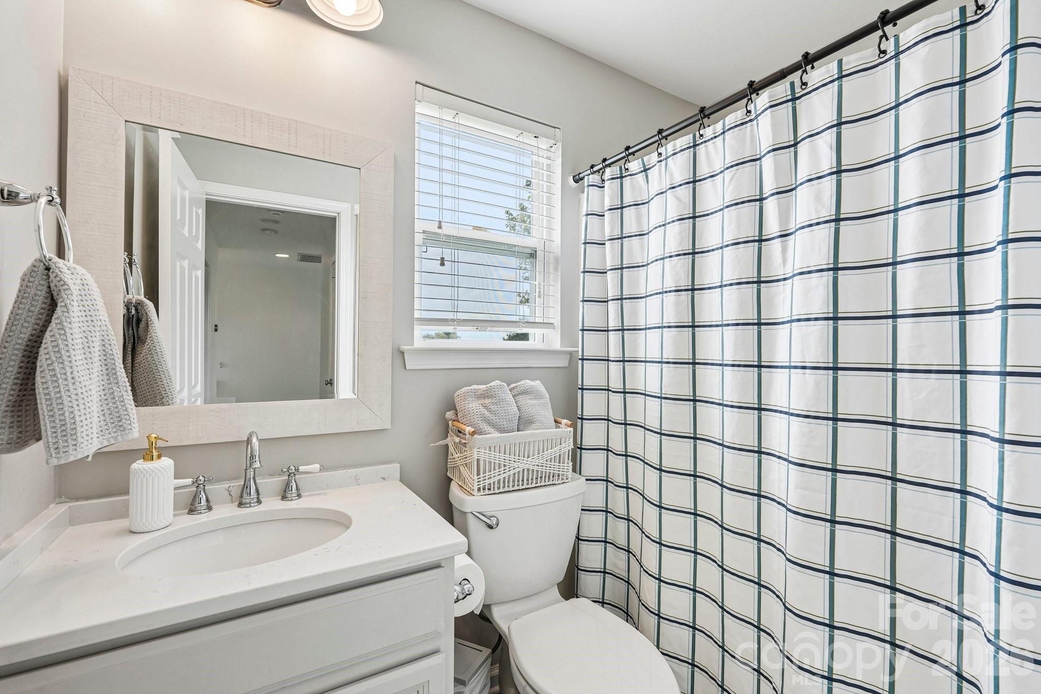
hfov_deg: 96.7
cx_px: 520
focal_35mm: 16
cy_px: 347
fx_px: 463
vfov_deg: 73.7
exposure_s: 1/30
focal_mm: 16
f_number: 8
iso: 200
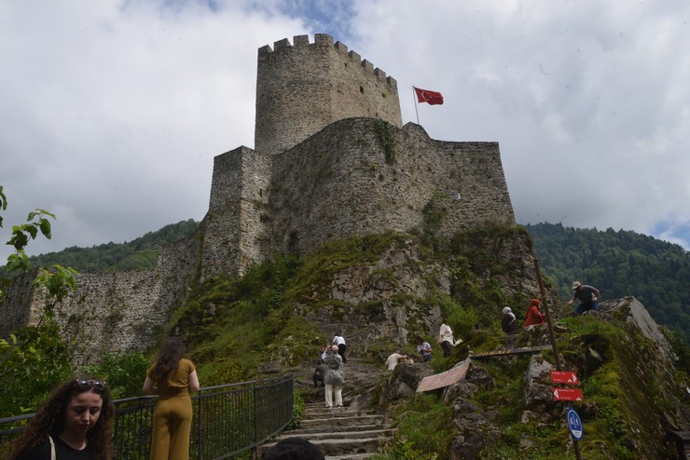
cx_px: 345
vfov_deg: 42.4
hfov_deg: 60.3
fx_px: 594
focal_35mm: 31
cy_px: 230
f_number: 16
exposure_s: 1/1000
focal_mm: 31
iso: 1600
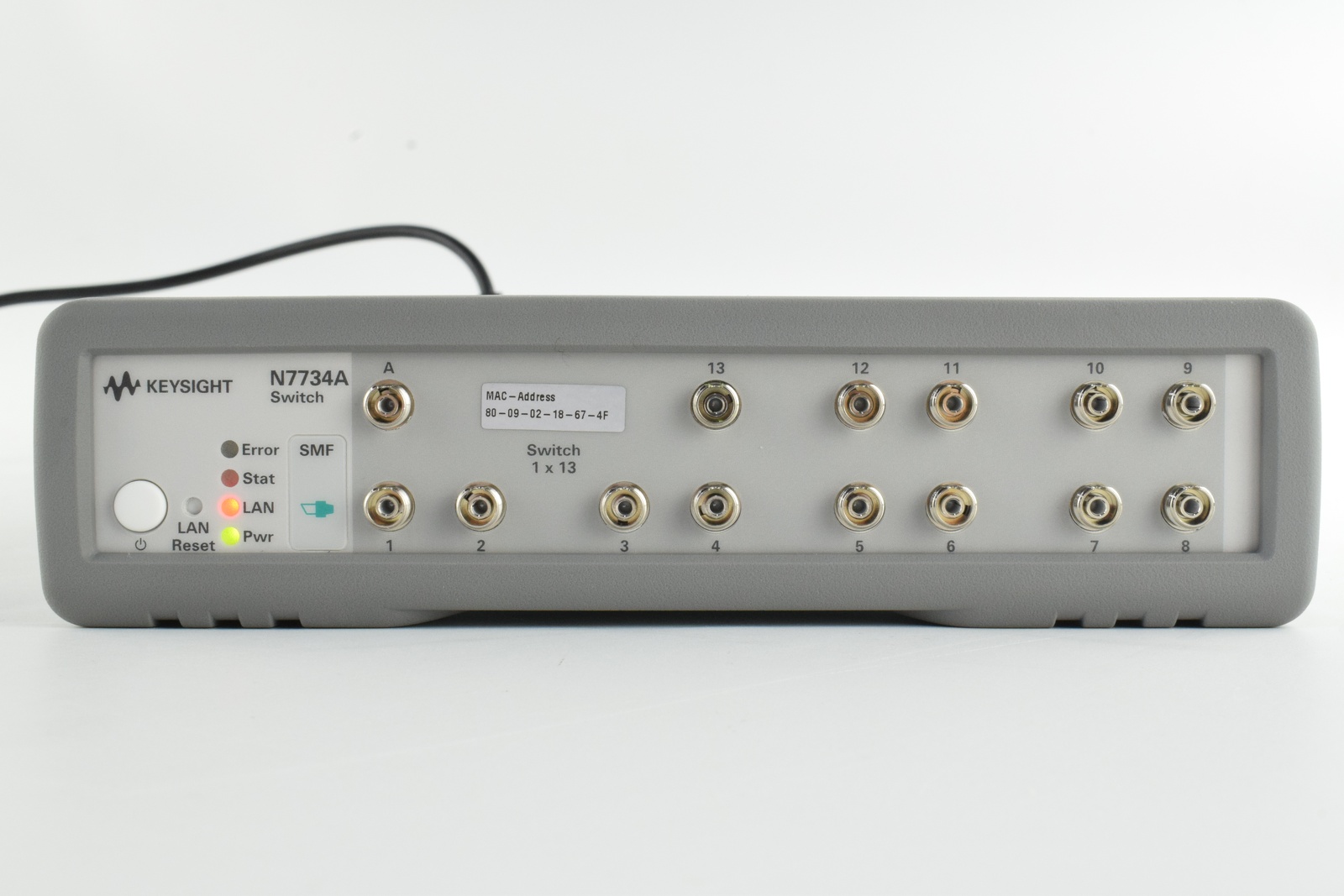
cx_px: 672
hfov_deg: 41.1
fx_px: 1792
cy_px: 448
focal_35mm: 48
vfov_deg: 28.1
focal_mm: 32
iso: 1600
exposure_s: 1/30
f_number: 22
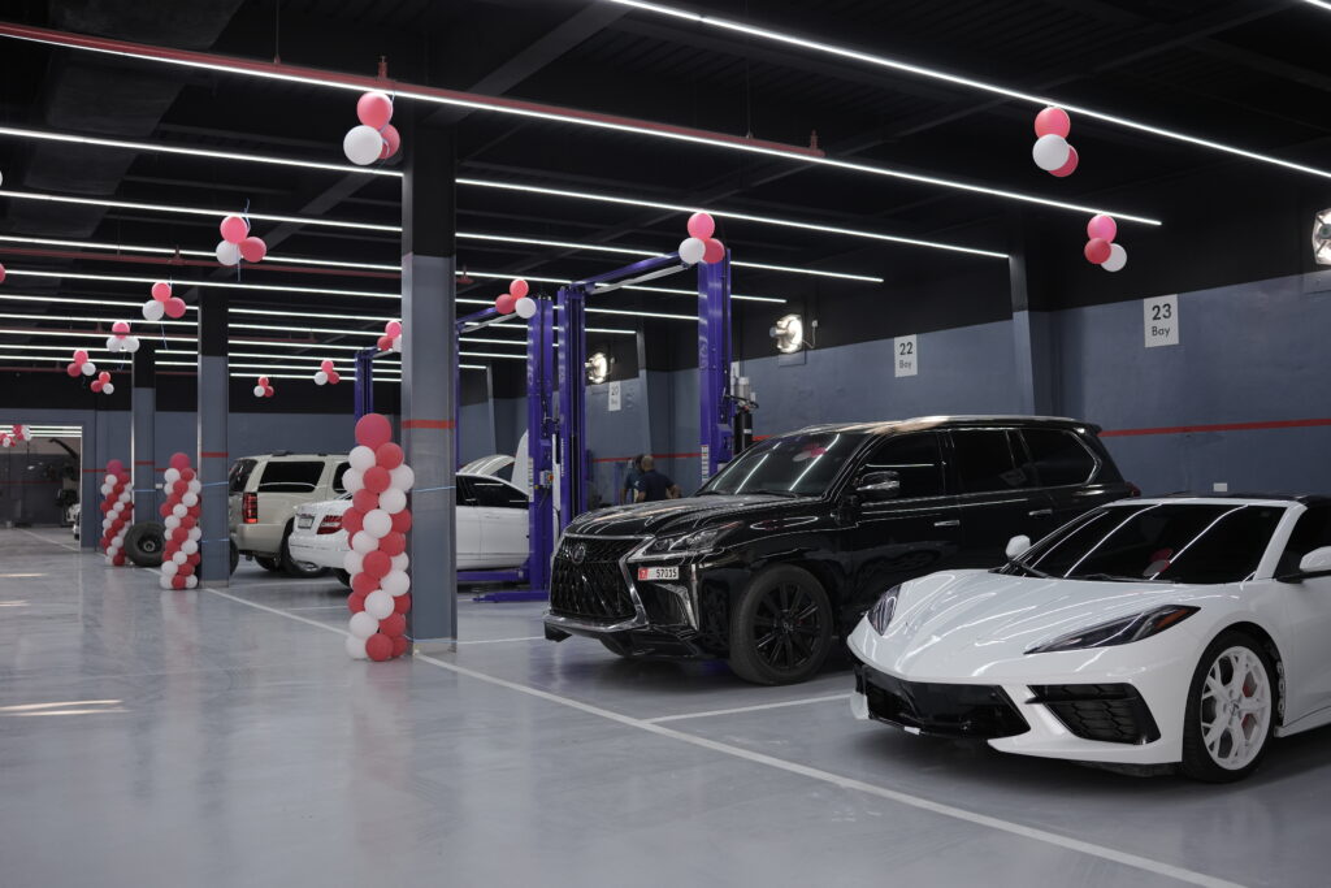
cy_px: 444
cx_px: 666
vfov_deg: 37.9
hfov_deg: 54.4
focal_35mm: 35
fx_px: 1294
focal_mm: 35
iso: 500
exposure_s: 1/250
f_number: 3.2
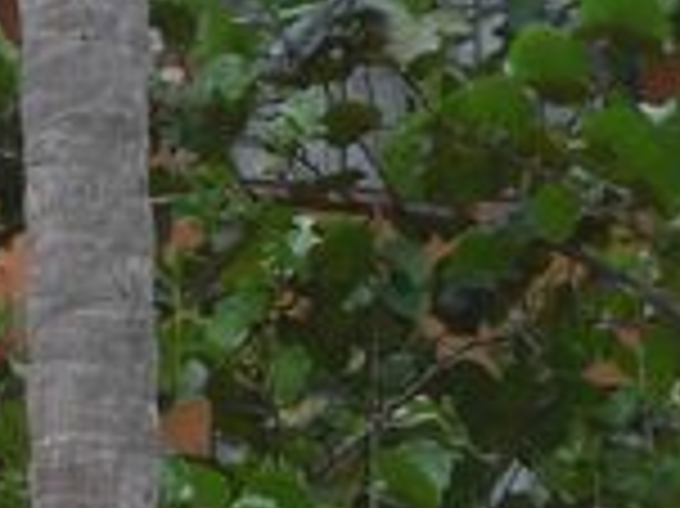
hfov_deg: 7.7
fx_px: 5064
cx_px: 293
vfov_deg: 5.8
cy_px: 328
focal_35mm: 258
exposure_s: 1/200
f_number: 2.7
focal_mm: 6.2
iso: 64
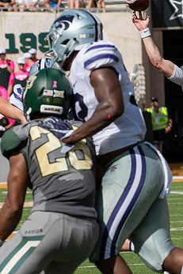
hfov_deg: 1.9
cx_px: 193
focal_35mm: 709
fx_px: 5411
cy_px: 159
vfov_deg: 2.9
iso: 250
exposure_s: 1/1600
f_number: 6.3
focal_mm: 190
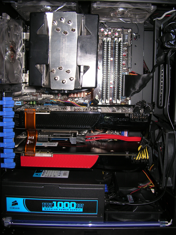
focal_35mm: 36
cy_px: 118
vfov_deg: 51.4
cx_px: 88
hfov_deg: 39.6
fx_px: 244
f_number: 2.7
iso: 50
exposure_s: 1/60.1
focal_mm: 6
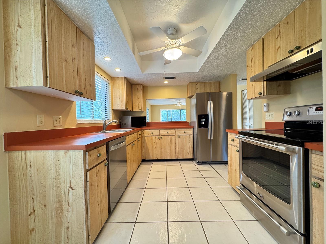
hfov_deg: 102.1
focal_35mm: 14
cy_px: 122
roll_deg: +1.3
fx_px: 132
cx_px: 163
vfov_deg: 85.7
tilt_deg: -1.1
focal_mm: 2.22
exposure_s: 1/60
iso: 320
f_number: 2.2
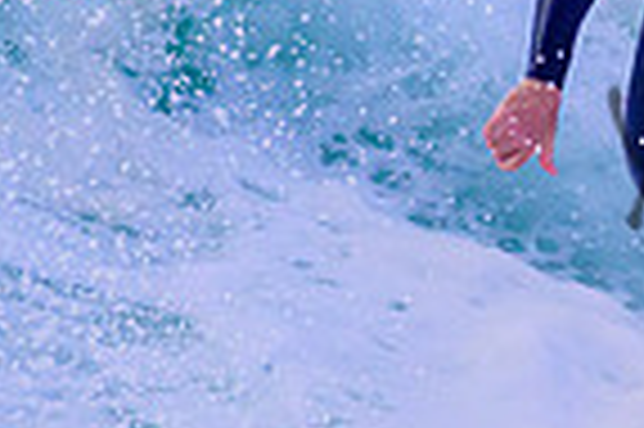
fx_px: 57965
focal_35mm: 3244
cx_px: 1072
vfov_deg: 0.4
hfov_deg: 0.6
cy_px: 119
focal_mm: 800
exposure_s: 1/2000
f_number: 11
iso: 1800
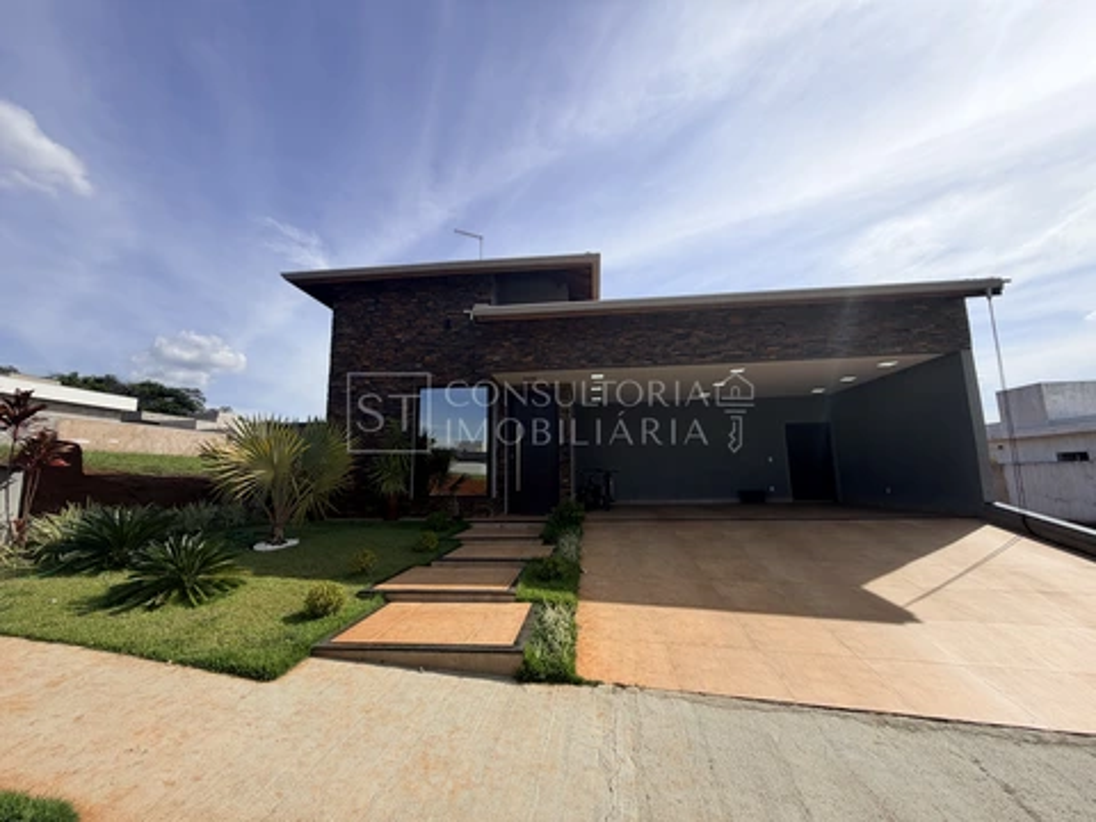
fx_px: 443
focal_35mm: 14
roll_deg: +0.5
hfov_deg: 102.1
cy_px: 411
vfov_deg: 85.7
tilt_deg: +7.5
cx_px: 548
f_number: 2.2
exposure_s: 1/1125
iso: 20
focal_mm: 2.22
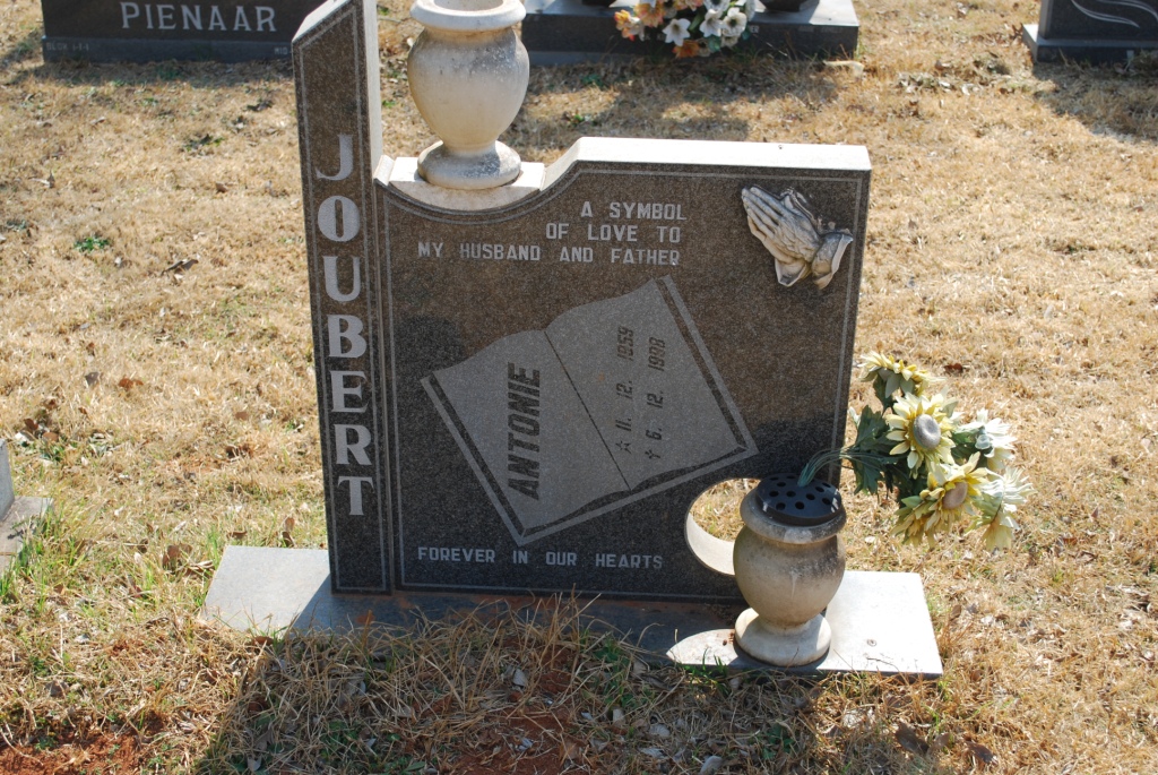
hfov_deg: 38.8
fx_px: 1642
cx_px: 579
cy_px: 388
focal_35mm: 51
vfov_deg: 26.5
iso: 100
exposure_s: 1/160
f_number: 6.3
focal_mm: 34
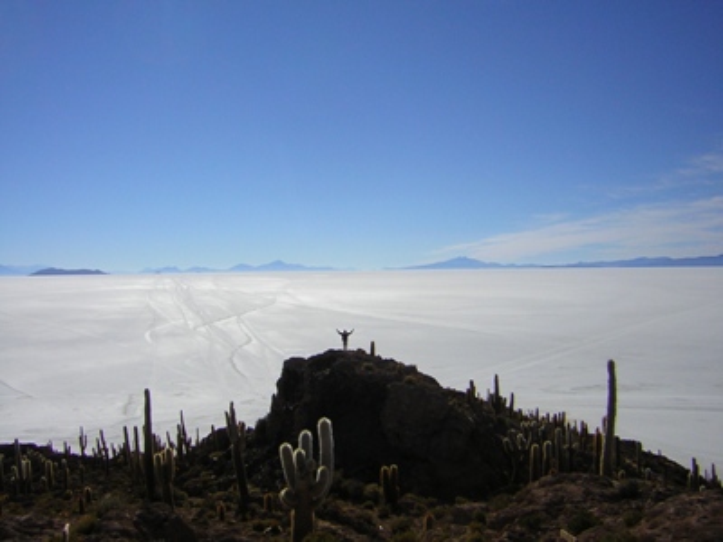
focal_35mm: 36
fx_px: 752
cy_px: 271
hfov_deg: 51.4
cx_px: 362
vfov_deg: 39.7
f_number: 5.2
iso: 50
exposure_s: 1/1055
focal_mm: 4.7
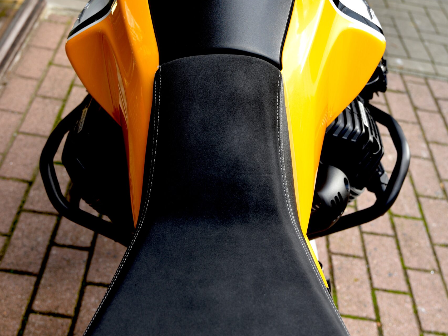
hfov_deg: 34.9
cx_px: 225
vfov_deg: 26.2
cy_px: 77
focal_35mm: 55
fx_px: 712
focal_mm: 38
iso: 200
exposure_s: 1/100
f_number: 5
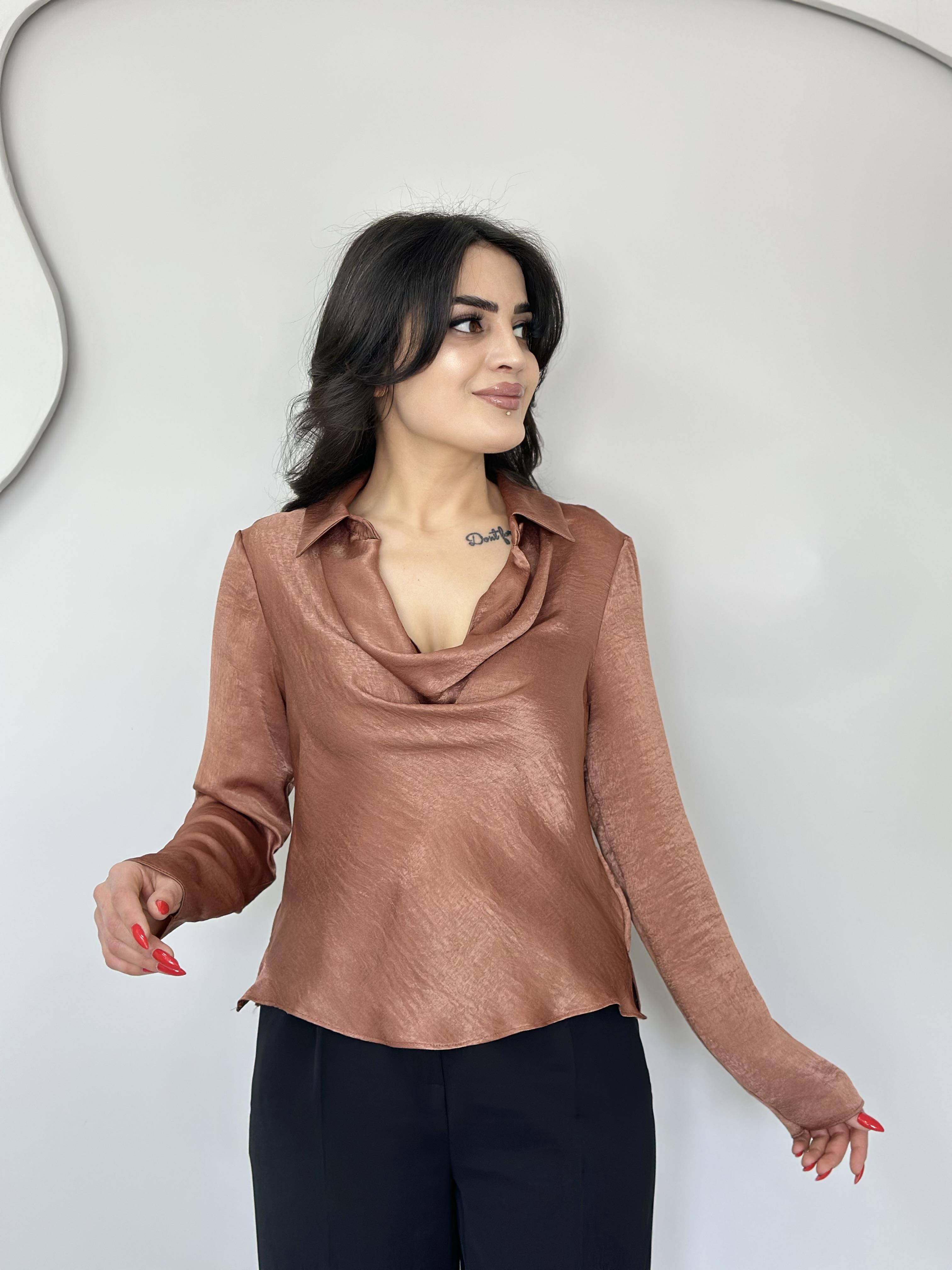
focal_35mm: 48
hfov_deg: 30.3
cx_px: 476
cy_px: 635
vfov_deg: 39.7
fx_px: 1760
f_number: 1.78
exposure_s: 1/100
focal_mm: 6.86
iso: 100
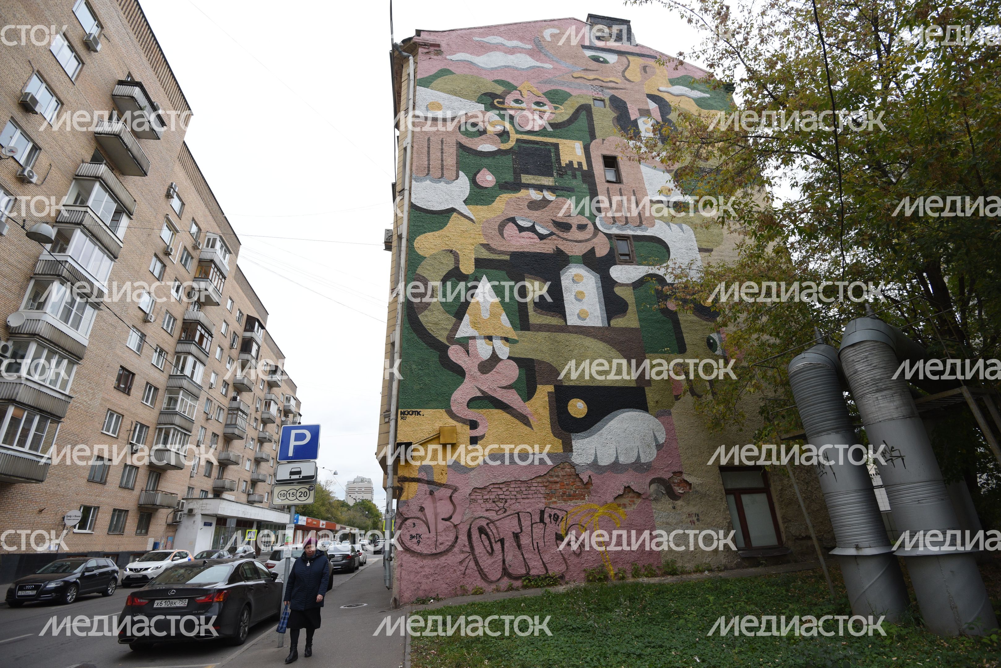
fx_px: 445
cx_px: 500
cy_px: 334
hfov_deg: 96.7
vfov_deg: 73.8
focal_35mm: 16
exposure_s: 1/400
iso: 640
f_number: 5
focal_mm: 16
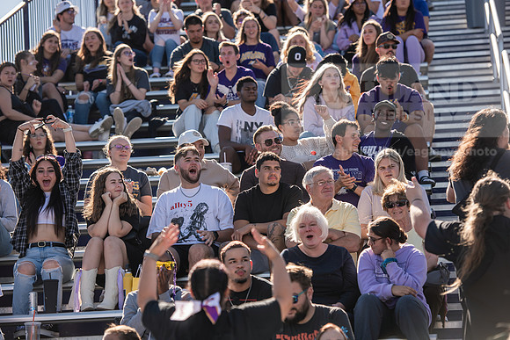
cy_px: 170
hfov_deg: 16.4
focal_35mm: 125
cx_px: 255
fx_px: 1771
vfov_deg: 11.0
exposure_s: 1/640
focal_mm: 125
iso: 100
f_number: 3.5
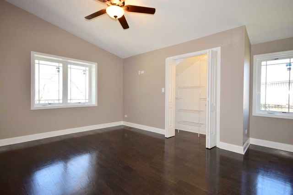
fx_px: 140
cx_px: 146
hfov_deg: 92.4
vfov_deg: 69.7
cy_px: 98
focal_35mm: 17
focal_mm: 11.5
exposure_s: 1/60
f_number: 6.3
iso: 500
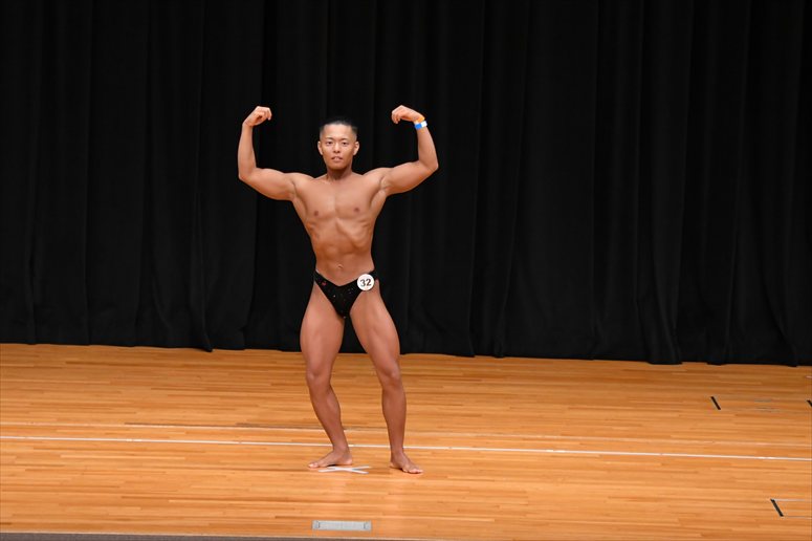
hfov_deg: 9.5
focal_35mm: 217
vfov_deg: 6.3
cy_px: 270
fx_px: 4892
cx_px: 406
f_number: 5.6
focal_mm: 145
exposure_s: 1/400
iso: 3200
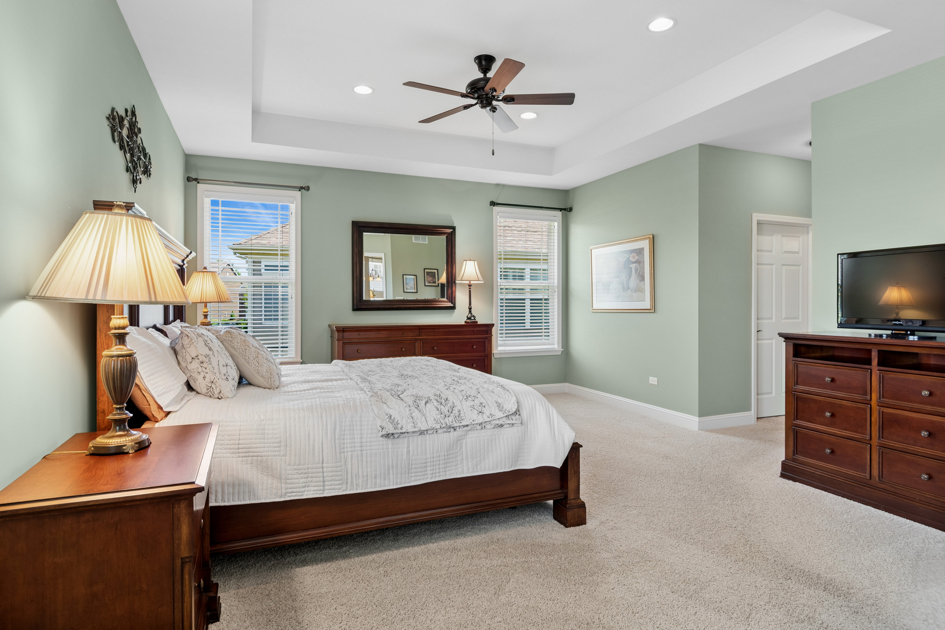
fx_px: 512
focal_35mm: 20
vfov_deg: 63.2
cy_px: 315
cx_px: 472
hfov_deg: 85.4
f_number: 8
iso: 250
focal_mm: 13
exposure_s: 1/10
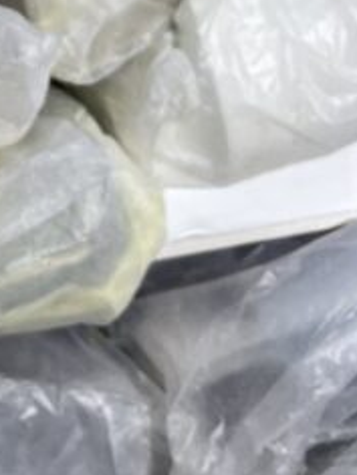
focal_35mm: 88
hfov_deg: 16.0
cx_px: -87
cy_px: -290
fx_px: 1210
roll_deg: +4.8
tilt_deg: -2.8
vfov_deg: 18.9
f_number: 1.6
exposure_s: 1/115
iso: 32
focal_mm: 4.2
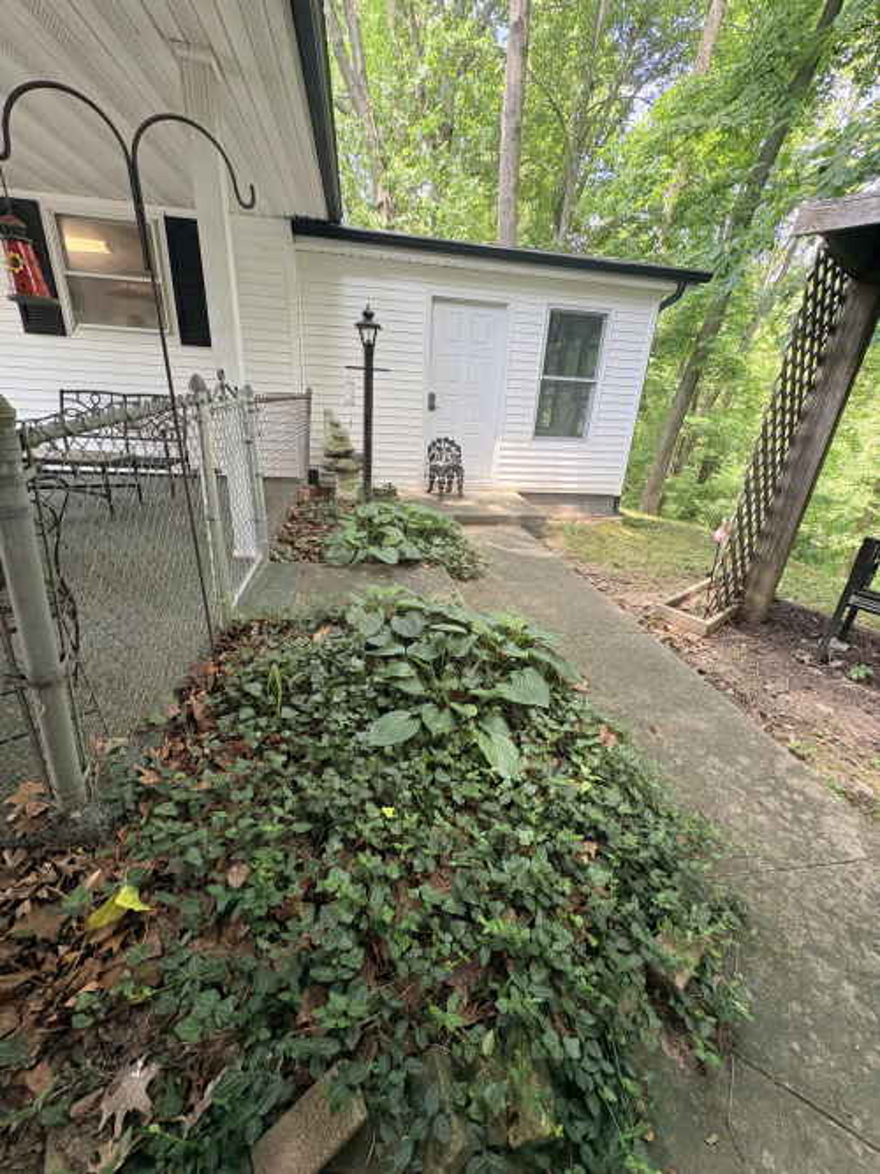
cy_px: 587
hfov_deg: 85.7
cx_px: 440
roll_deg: -3.9
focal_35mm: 14
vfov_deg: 102.1
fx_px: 475
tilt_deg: -21.3
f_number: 2.2
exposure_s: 1/99
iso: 80
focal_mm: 2.22
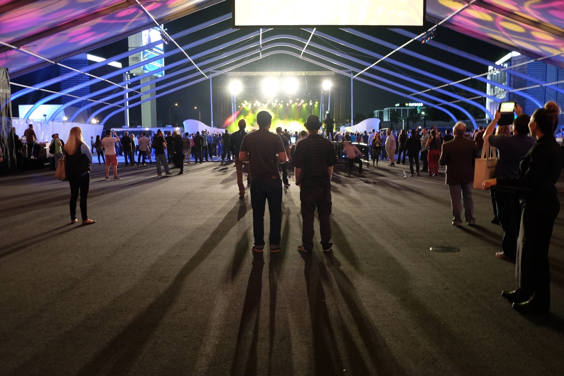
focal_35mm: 31
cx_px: 282
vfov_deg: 42.3
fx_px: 486
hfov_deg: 60.3
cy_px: 188
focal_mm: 20.5
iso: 800
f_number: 3.2
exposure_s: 1/7
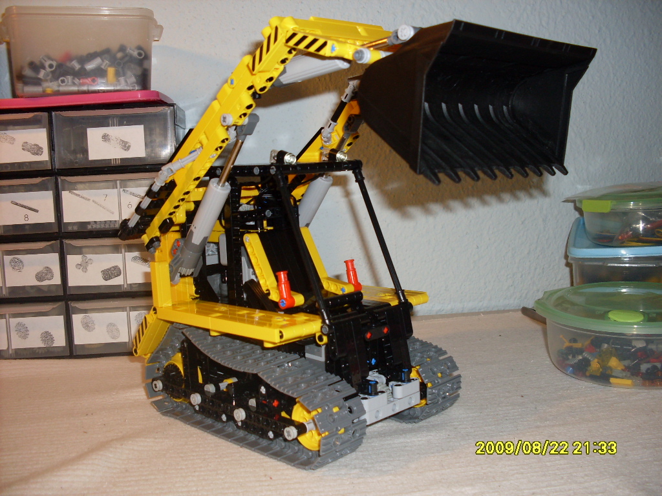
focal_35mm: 38
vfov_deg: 37.7
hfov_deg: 49.0
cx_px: 331
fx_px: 727
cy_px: 248
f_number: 2.8
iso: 100
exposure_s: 1/45
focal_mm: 6.3
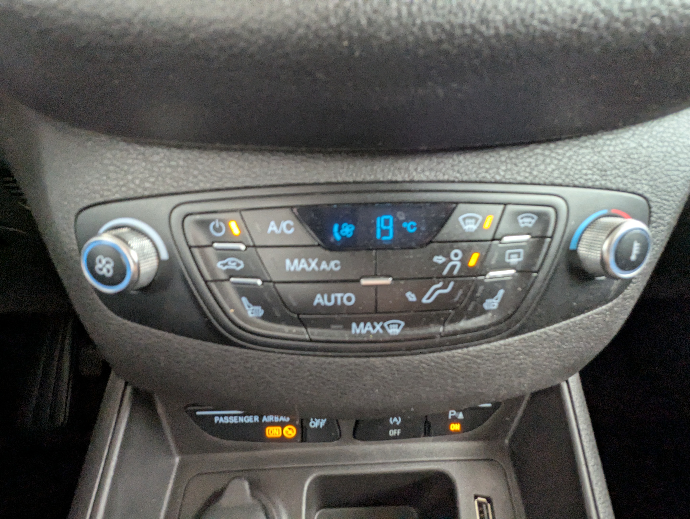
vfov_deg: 78.2
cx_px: 345
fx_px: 319
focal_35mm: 16
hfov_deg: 94.4
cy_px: 260
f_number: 2.2
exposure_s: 1/23.1
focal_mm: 2.35
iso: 369
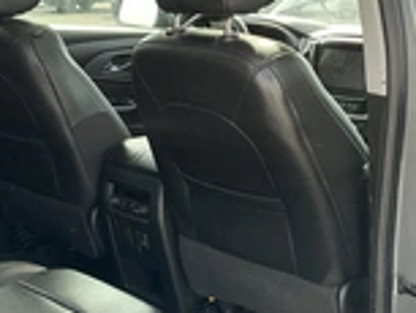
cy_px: 188
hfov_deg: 26.5
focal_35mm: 73
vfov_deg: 20.2
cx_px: 139
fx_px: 878
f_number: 1.8
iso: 16
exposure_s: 1/125
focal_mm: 3
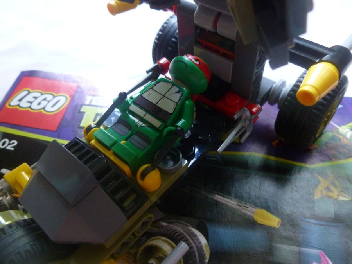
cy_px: 132
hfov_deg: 63.4
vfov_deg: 49.7
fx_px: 285
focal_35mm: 28
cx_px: 176
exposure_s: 1/13
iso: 400
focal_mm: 5
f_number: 3.3
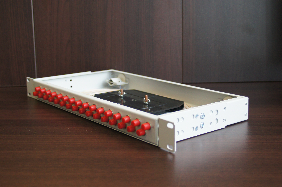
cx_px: 141
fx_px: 411
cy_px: 94
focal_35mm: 52
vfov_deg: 25.7
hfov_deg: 37.9
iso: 640
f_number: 4
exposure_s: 1/60
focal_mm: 35
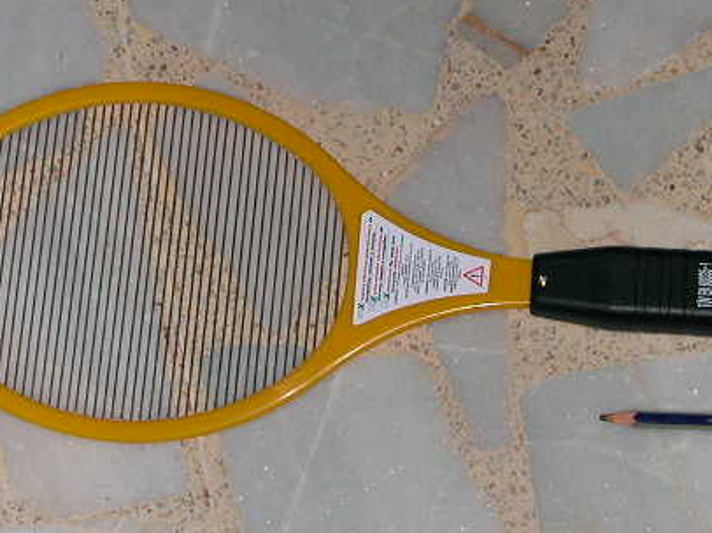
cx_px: 461
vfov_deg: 14.6
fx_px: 2076
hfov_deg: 19.4
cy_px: 254
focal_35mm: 101
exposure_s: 1/59.9
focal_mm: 9.7
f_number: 3.5
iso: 100
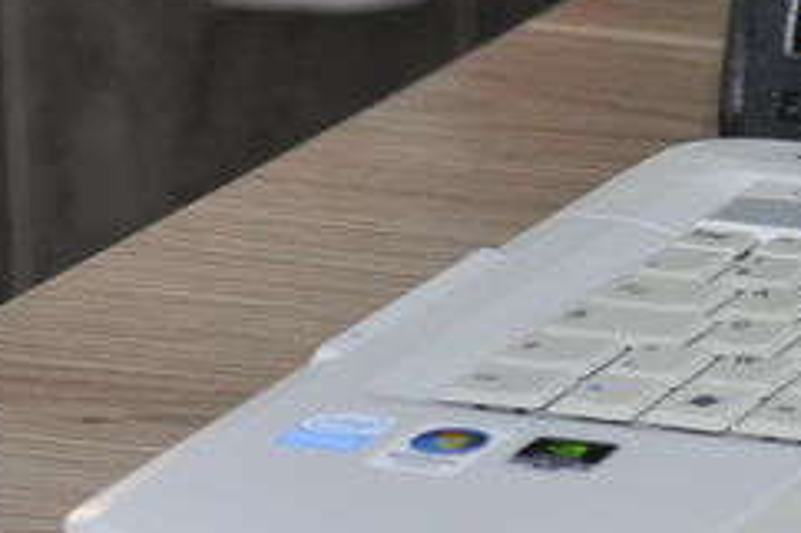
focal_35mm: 310
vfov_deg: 4.4
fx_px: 6893
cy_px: -86
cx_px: 1341
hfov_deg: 6.5
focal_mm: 50
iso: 800
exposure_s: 1/60
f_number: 5
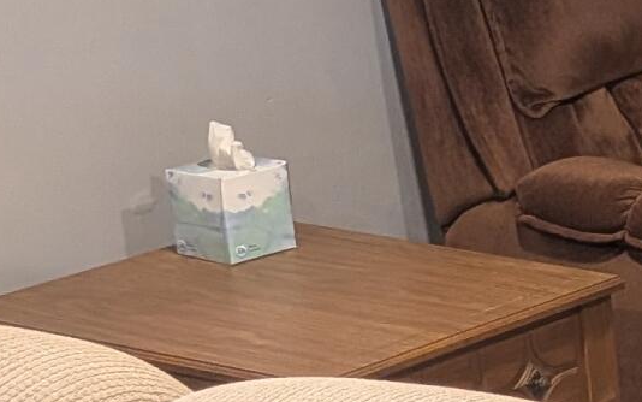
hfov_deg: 12.0
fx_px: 2503
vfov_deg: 9.1
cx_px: 1500
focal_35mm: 143
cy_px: 345
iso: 185
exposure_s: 1/24
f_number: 1.7
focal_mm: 4.53
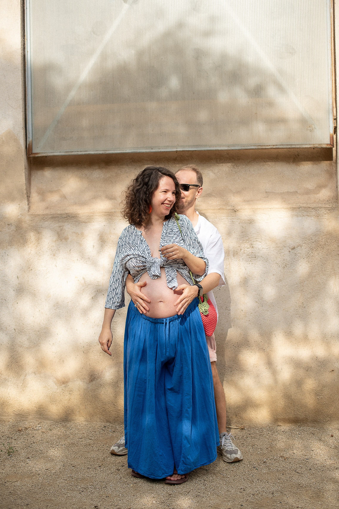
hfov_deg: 26.5
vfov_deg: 38.9
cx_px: 171
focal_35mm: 51
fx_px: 720
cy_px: 250
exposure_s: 1/2500
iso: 100
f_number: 2.5
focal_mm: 50
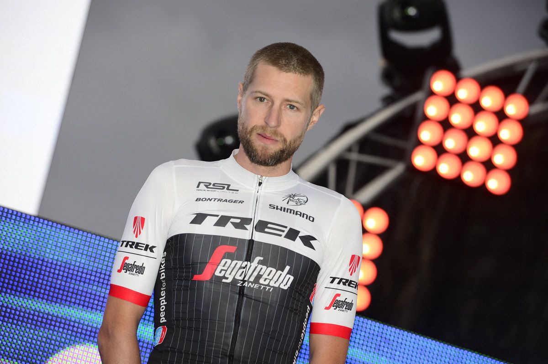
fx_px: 2662
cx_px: 274
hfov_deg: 11.8
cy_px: 182
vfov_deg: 7.8
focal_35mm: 175
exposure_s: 1/250
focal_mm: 175
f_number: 5.6
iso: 200
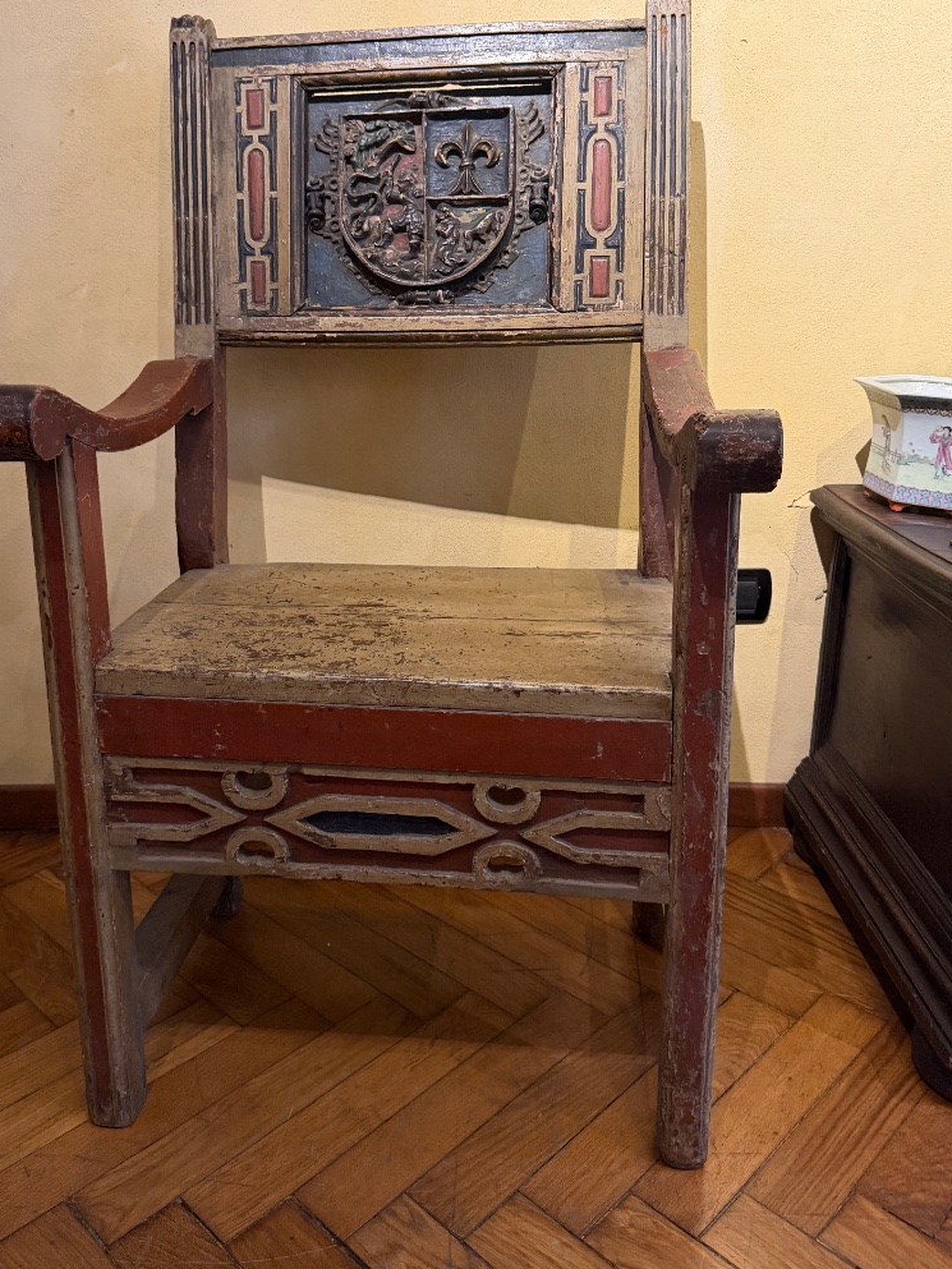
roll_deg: -2.1
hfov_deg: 48.2
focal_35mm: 29
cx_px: 437
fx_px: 1063
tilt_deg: -15.6
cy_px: 544
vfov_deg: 61.4
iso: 400
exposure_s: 1/50
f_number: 1.78
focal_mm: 6.76
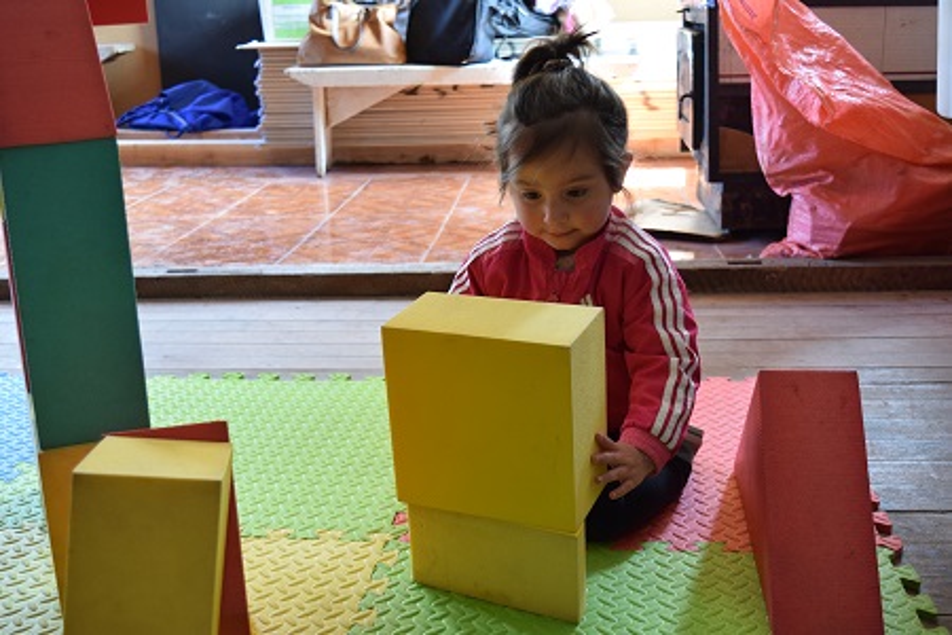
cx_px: 476
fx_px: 1111
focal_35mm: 42
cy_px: 318
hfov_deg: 46.4
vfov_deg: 31.9
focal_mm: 28
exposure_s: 1/40
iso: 800
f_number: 4.2
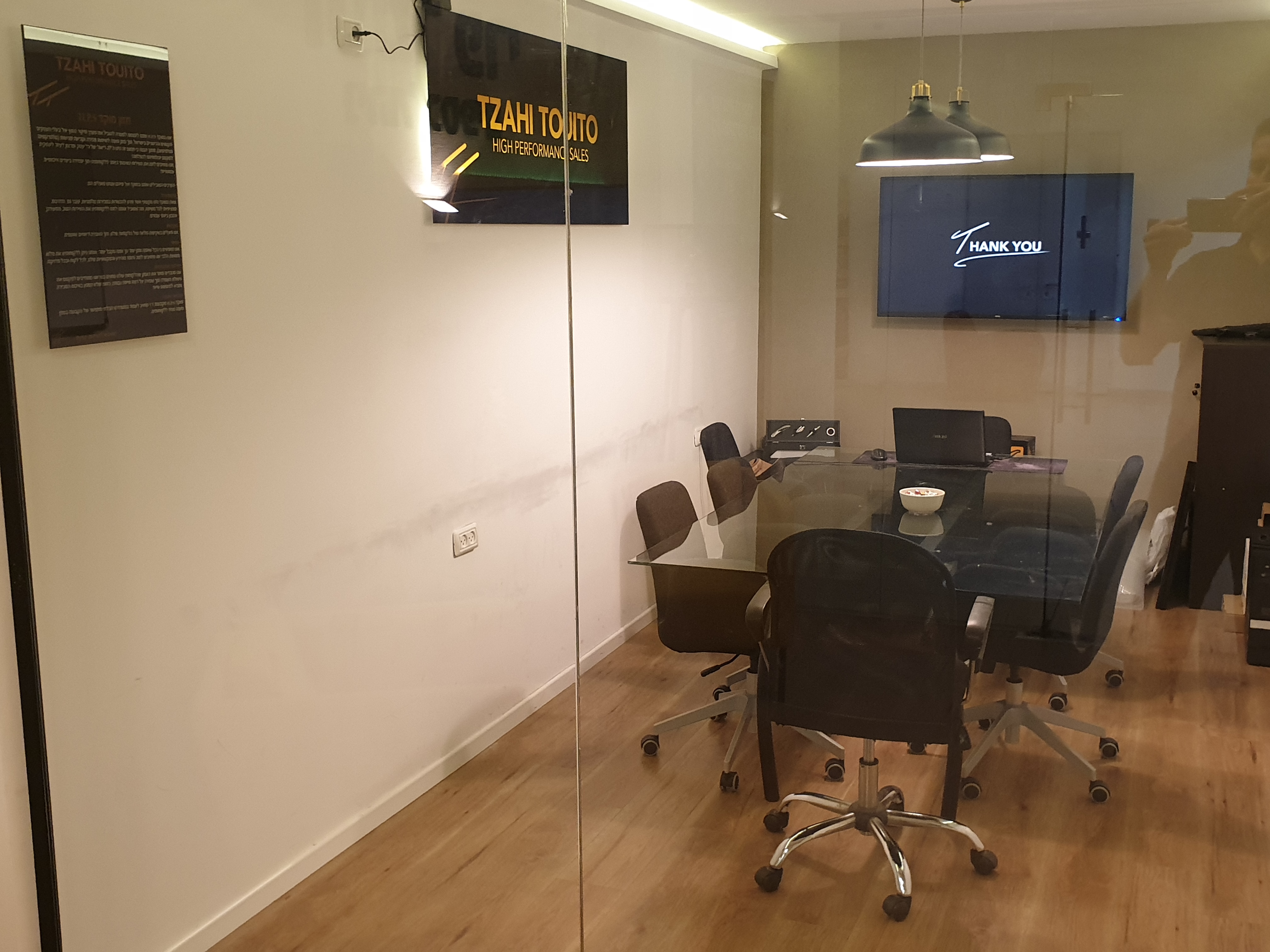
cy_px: 476
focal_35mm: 26
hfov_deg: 67.3
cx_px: 635
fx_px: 954
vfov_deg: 53.1
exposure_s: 1/33
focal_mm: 4.3
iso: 250
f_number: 2.4
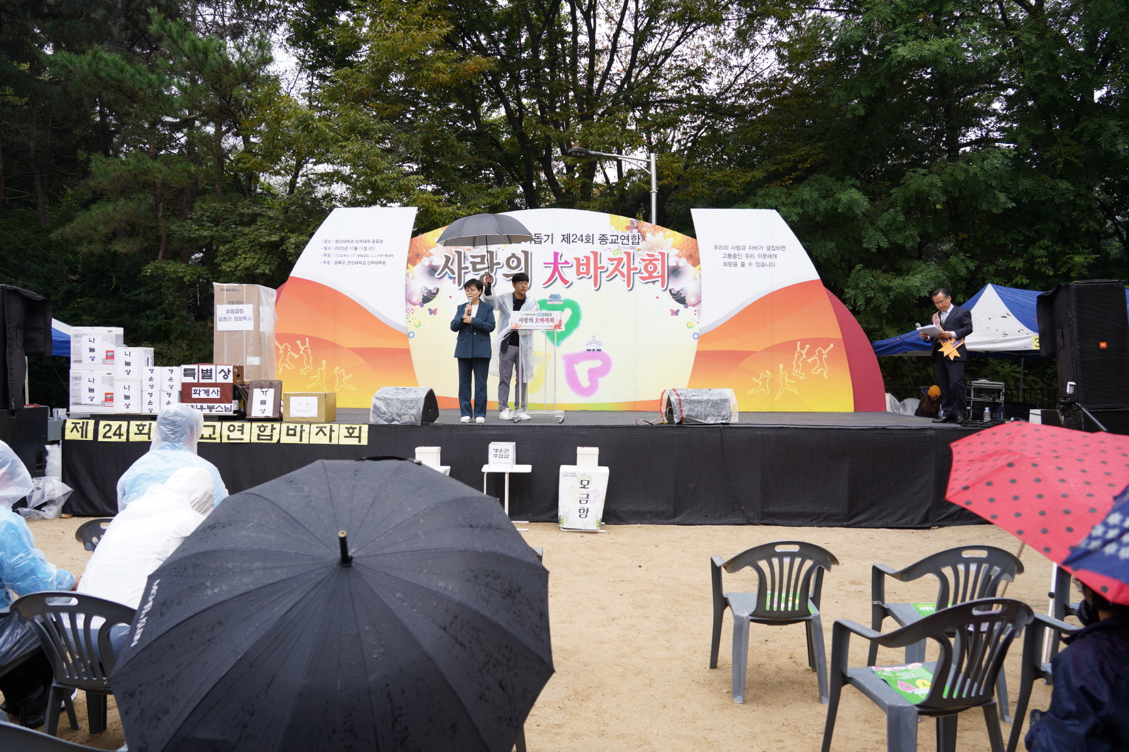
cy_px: 376
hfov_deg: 73.7
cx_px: 564
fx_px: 753
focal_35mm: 24
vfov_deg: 53.1
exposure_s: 1/125
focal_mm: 24
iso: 160
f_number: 4.5
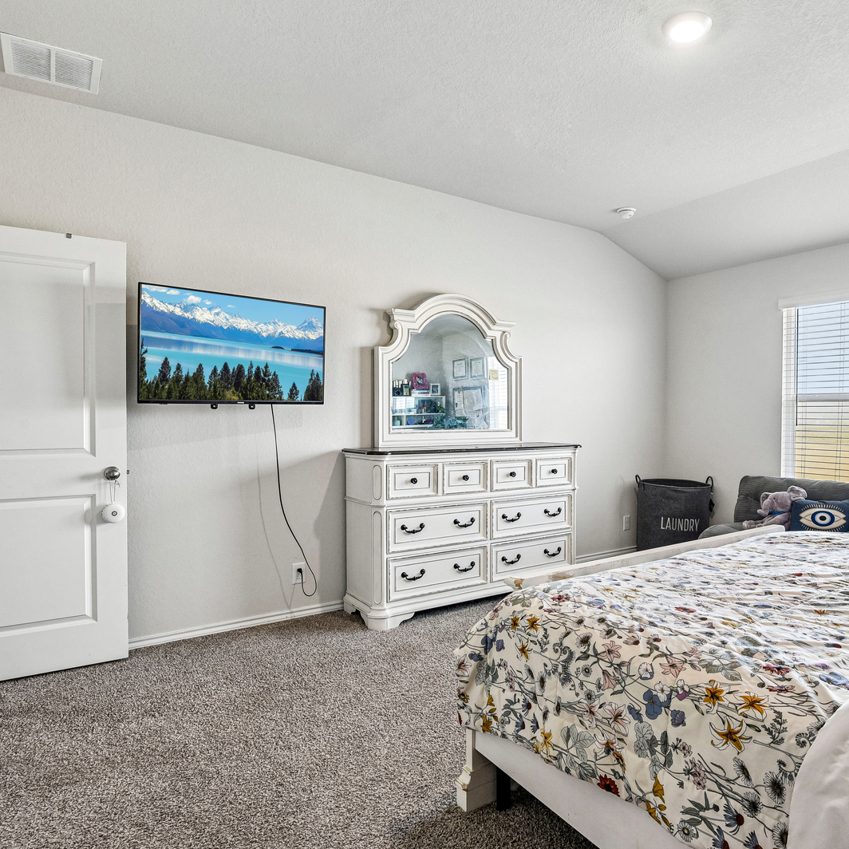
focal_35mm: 22
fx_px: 610
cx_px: 507
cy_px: 422
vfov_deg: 69.6
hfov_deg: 69.0
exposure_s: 1/15
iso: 800
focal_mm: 17
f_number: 8
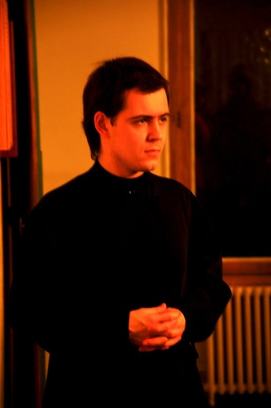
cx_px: 136
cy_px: 204
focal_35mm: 158
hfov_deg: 8.7
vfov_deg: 13.1
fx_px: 1782
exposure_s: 1/3
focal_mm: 105
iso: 200
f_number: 5.6
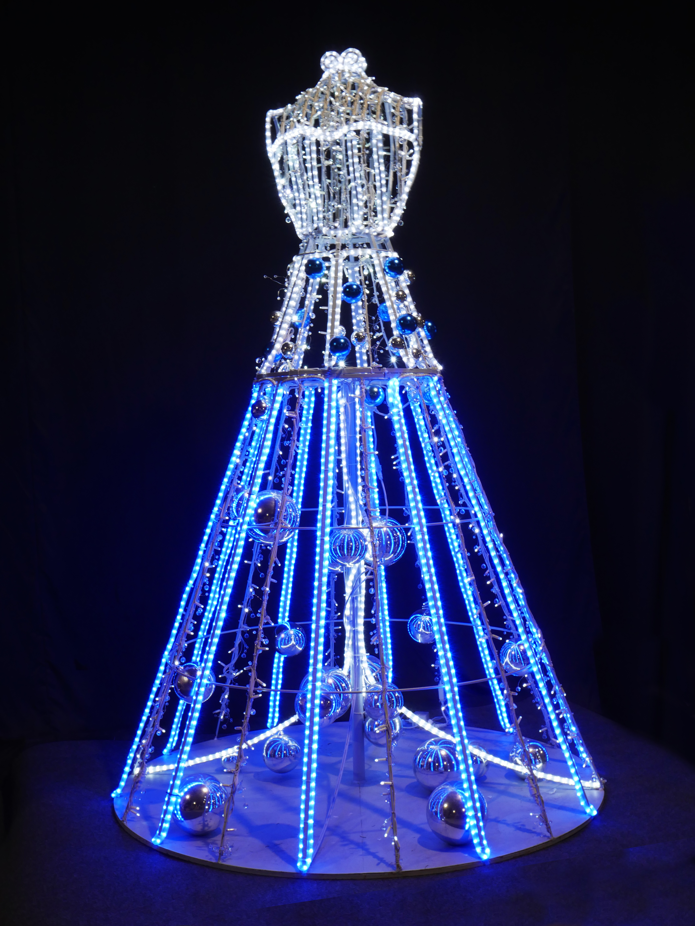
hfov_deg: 34.4
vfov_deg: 44.8
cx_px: 348
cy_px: 463
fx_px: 1124
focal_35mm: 42
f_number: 14
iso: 400
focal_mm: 21
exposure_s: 1/6
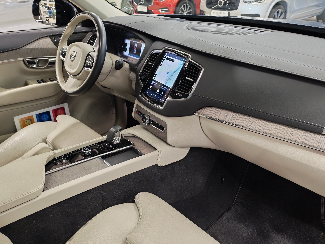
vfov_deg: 44.2
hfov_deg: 56.8
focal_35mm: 32
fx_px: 300
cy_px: 122
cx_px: 162
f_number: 1.9
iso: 953
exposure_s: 1/50
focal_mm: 6.12
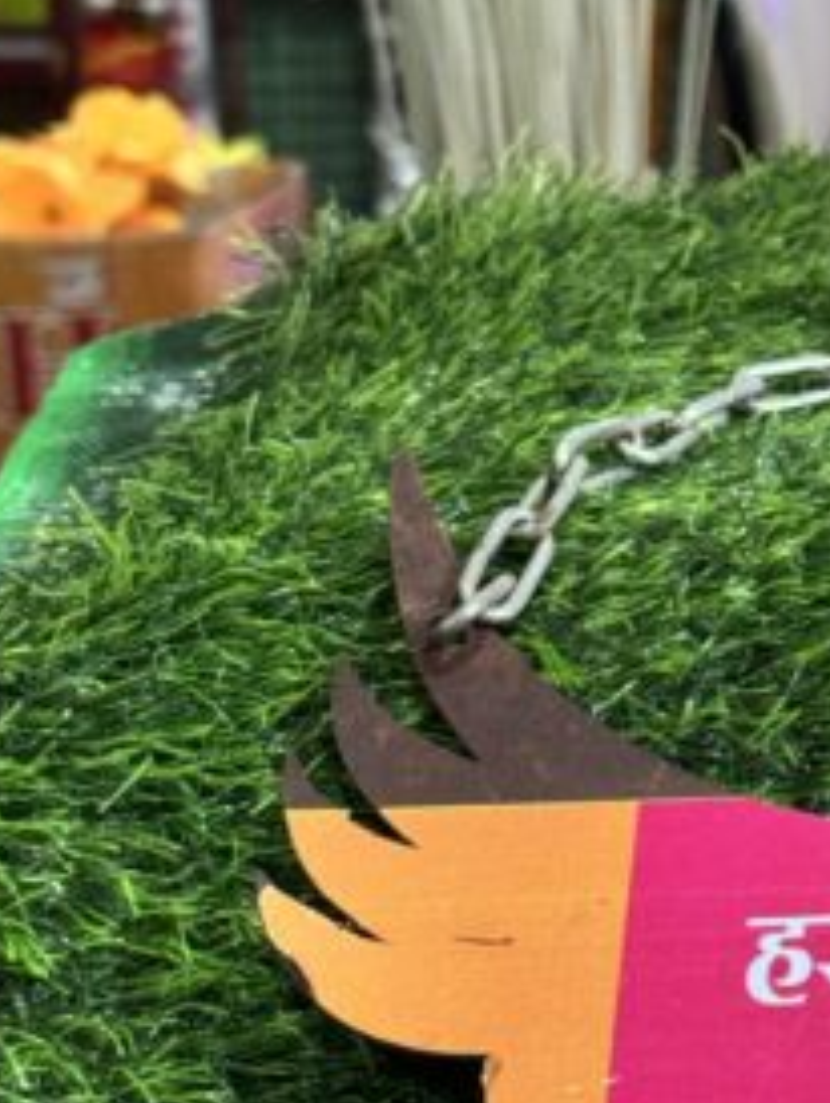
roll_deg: +0.7
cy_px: 564
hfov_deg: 10.3
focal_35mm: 140
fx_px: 4469
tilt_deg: -11.1
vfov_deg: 14.1
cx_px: 1148
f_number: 1.78
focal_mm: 6.76
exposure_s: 1/50
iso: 80
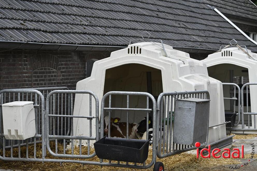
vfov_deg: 13.7
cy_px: 86
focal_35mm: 100
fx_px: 713
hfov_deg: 20.4
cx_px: 128
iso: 320
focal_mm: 100
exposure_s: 1/640
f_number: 6.3
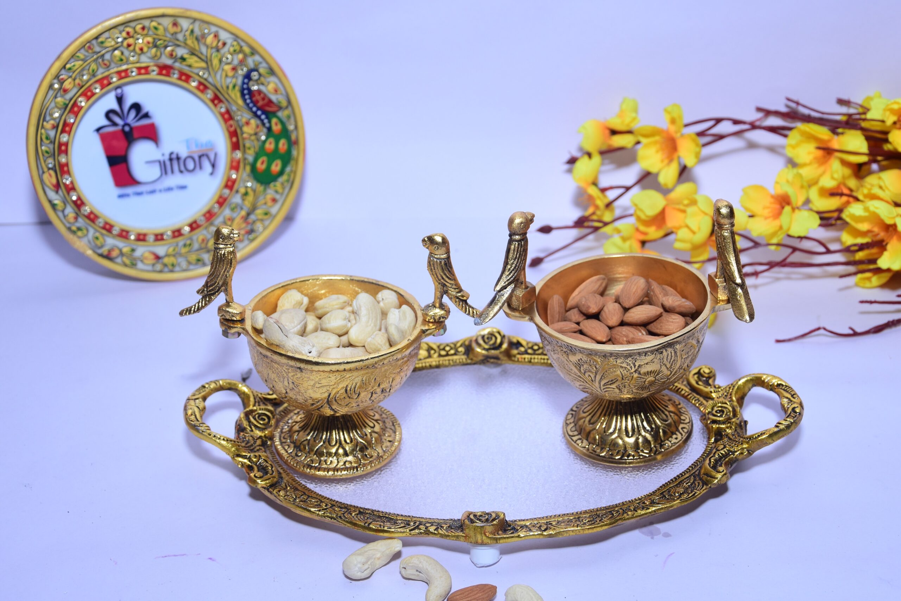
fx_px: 1427
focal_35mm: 57
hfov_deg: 35.1
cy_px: 300
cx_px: 450
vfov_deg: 23.8
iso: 250
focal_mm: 38
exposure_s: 1/125
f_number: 5
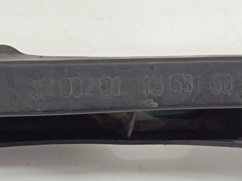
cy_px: 90
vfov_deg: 20.7
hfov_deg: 27.4
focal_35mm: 71
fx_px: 496
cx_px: 121
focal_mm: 5.24
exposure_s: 1/50
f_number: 1.7
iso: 720
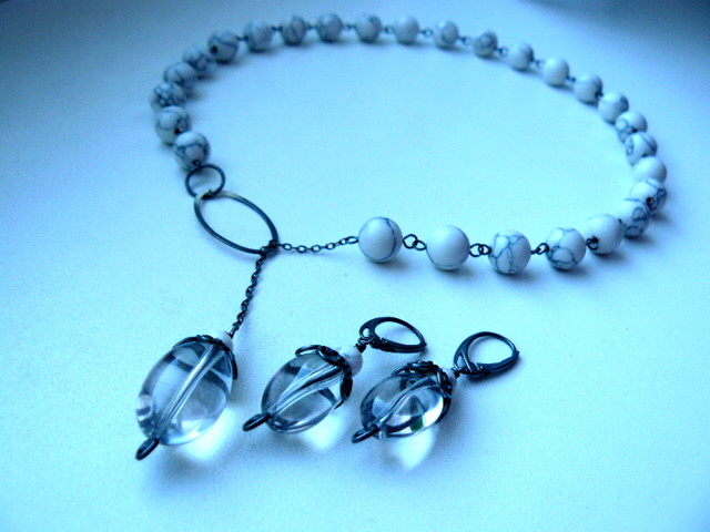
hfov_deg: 51.4
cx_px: 355
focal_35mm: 36
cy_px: 266
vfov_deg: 39.7
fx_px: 738
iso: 100
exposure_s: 1/40
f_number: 2.8
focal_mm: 6
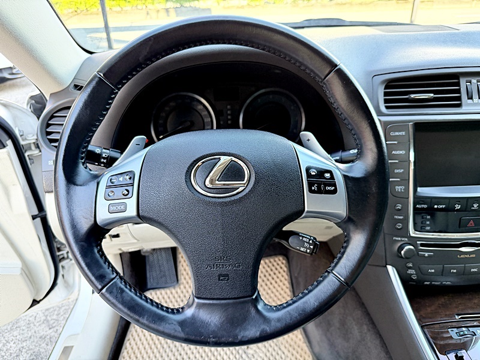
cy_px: 180
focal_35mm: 24
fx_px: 333
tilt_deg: -29.0
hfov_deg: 71.6
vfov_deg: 56.8
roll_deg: +1.5
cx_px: 240
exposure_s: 1/95
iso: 200
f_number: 1.78
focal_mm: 6.76
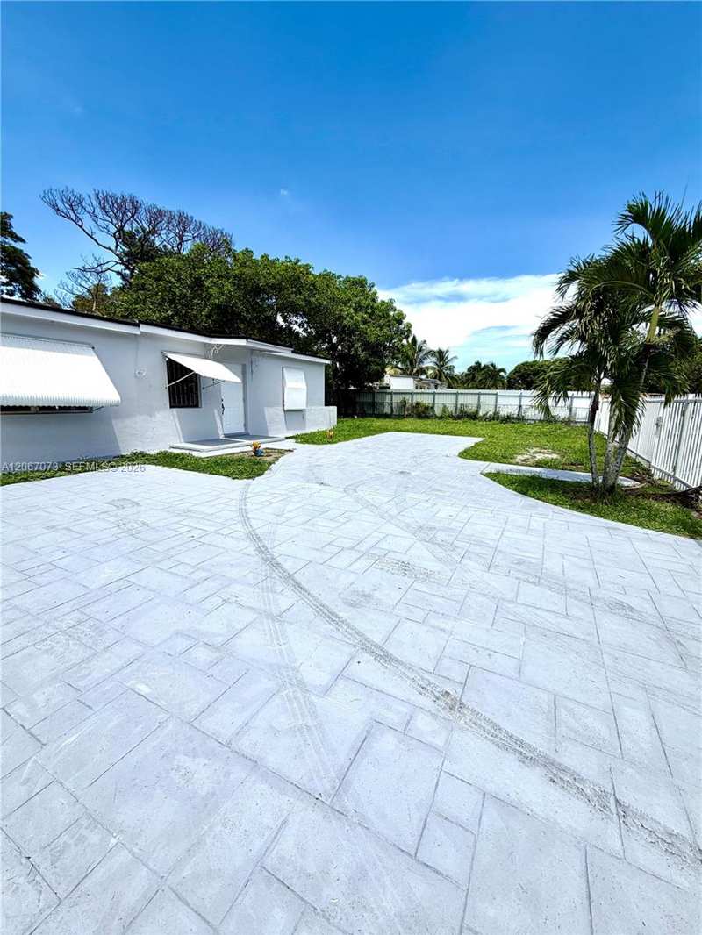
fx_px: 378
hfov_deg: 85.7
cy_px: 468
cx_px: 351
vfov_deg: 102.1
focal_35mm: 14
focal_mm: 2.22
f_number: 2.2
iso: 20
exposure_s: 1/1125
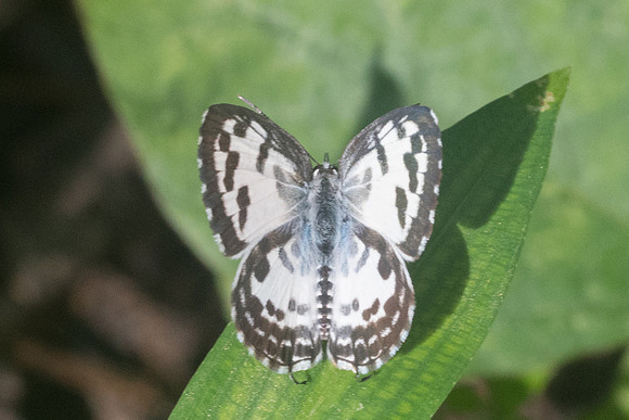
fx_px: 12772
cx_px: 354
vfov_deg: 1.9
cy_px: 204
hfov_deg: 2.8
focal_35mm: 731
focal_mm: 150
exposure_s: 1/250
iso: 1000
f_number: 16
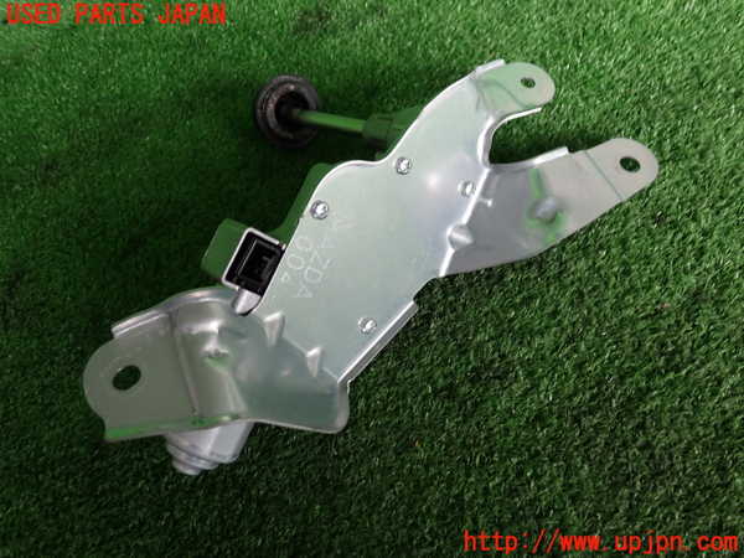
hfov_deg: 60.0
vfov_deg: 46.8
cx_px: 372
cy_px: 279
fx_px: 645
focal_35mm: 30
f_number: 2.3
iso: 100
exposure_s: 1/80
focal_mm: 5.4
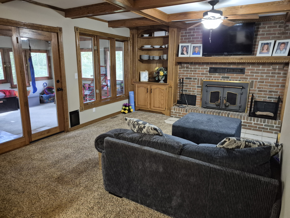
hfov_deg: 73.9
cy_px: 109
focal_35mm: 23
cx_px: 145
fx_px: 193
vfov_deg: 58.9
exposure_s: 1/60
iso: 1250
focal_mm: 5.4
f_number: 1.8
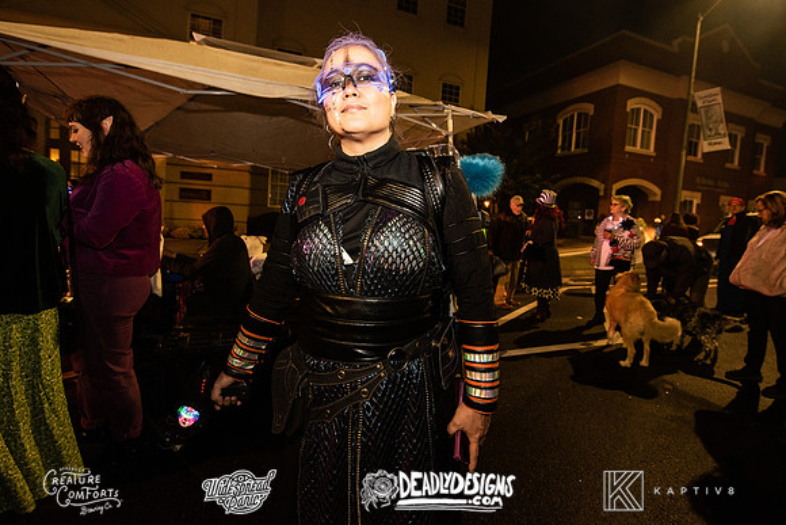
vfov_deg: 73.8
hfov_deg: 97.1
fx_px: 347
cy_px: 227
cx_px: 399
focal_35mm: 16
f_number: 3.5
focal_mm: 14
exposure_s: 1/80
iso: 2000
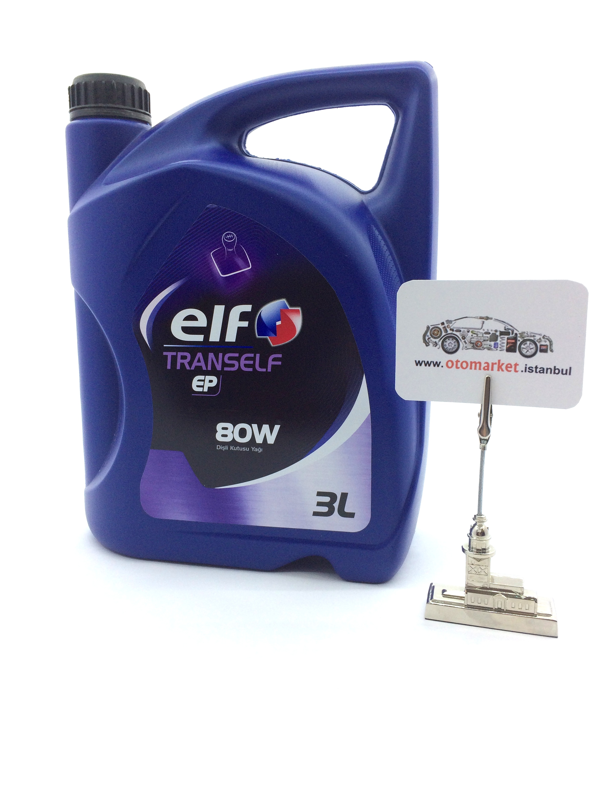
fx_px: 666
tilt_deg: -10.6
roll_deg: -0.6
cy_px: 398
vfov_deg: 61.7
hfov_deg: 48.2
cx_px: 298
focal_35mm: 29
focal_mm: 4.15
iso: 50
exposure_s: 1/100
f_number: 2.2
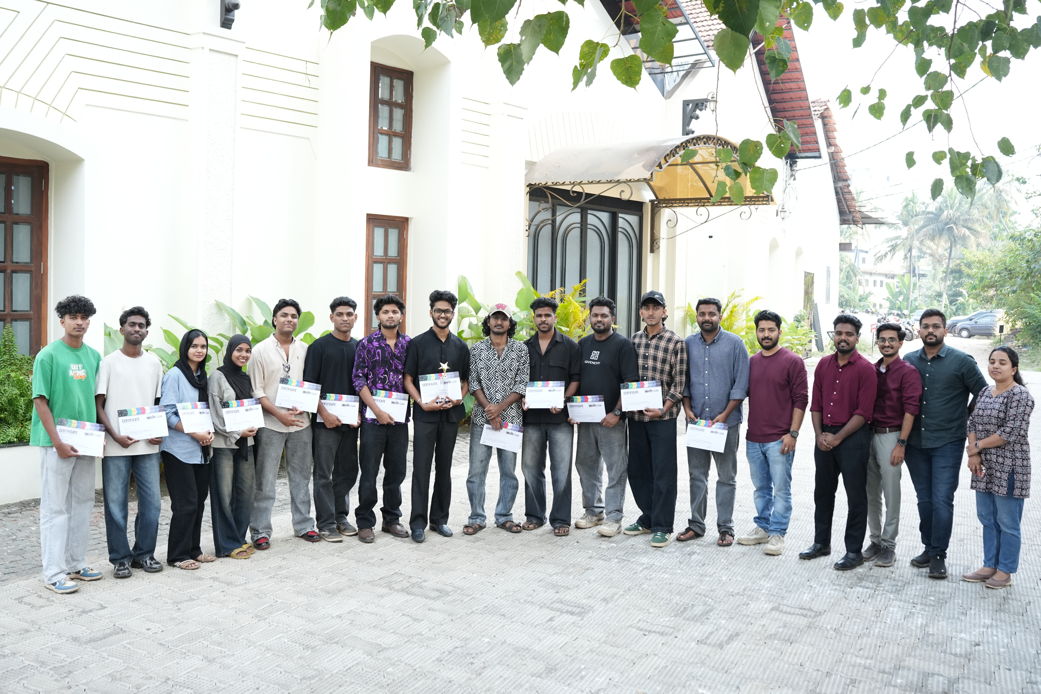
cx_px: 520
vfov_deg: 37.9
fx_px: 1012
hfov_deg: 54.4
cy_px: 347
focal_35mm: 35
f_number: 5
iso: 1600
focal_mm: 35
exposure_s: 1/500
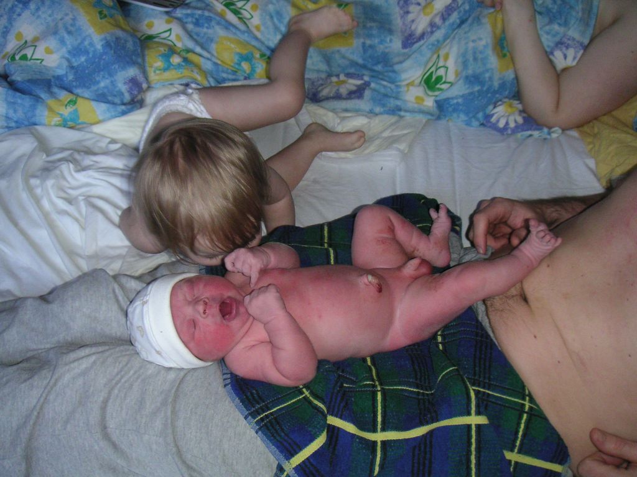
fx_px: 699
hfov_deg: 49.0
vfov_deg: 37.7
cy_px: 238
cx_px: 318
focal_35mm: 38
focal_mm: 6
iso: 160
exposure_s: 1/45
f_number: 2.8
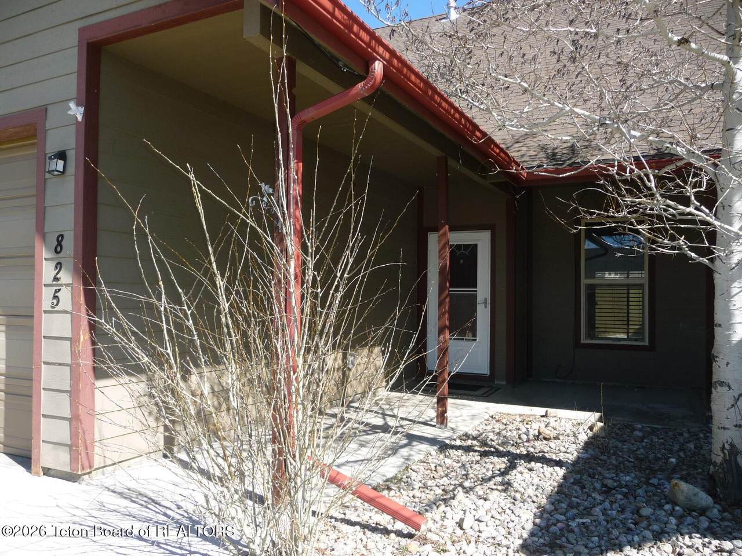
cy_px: 278
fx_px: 600
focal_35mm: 28
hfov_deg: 63.4
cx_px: 371
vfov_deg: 49.7
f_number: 3.3
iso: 100
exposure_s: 1/400
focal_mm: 4.7
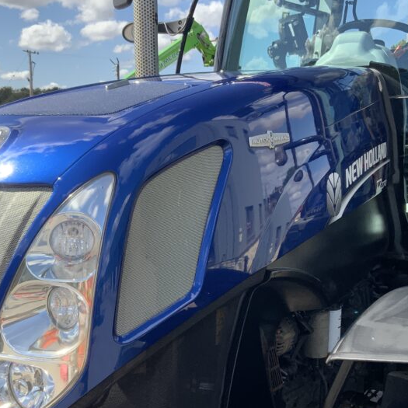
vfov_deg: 33.9
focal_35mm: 50
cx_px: 183
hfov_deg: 34.0
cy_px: 242
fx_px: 667
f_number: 1.8
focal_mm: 3
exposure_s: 1/1144
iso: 16
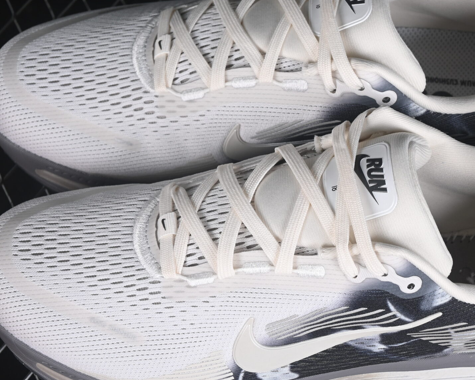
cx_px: 298
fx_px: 1771
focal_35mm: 126
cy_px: 210
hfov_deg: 15.3
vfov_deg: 12.2
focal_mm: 50
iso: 160
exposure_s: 1/80
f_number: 7.1
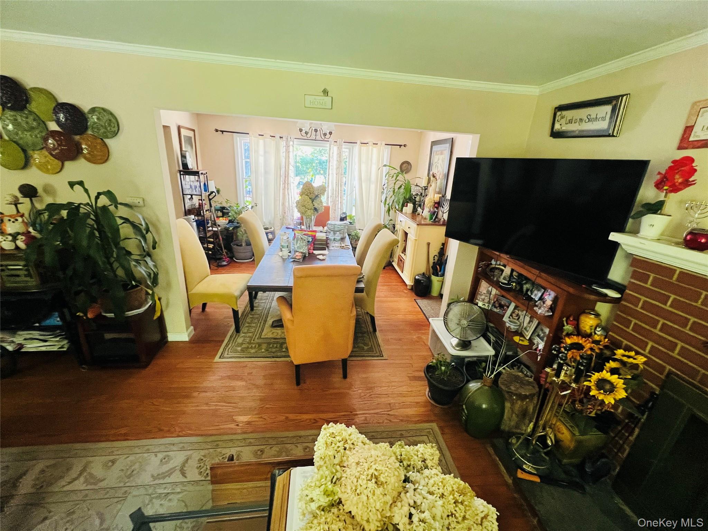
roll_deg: -3.7
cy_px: 266
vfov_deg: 89.9
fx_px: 266
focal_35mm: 13
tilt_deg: -19.4
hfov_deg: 106.2
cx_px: 354
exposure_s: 1/60
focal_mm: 1.57
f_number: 1.8
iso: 500
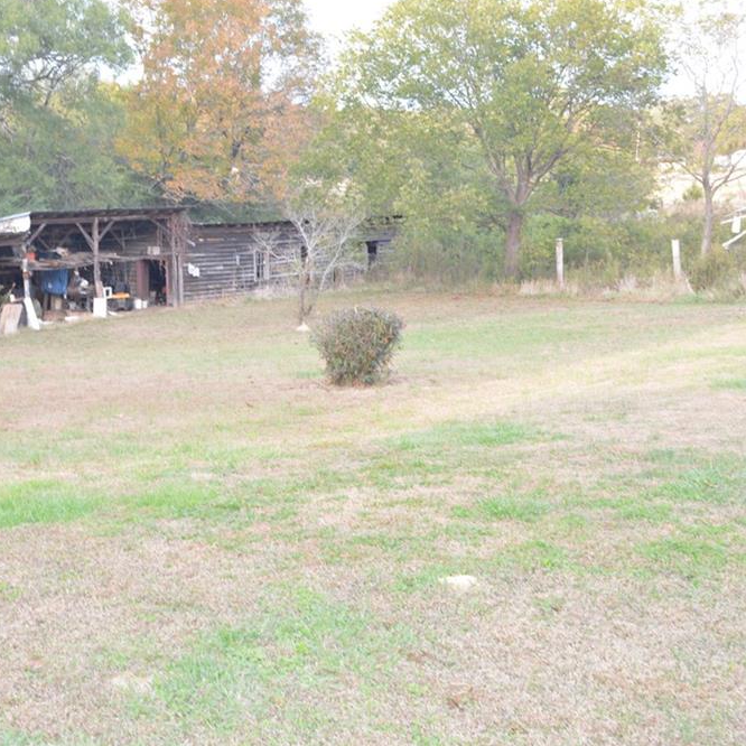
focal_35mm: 47
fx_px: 1146
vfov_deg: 36.1
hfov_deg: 35.7
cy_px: 366
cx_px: 245
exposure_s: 1/60
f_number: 8
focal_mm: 24
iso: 1600
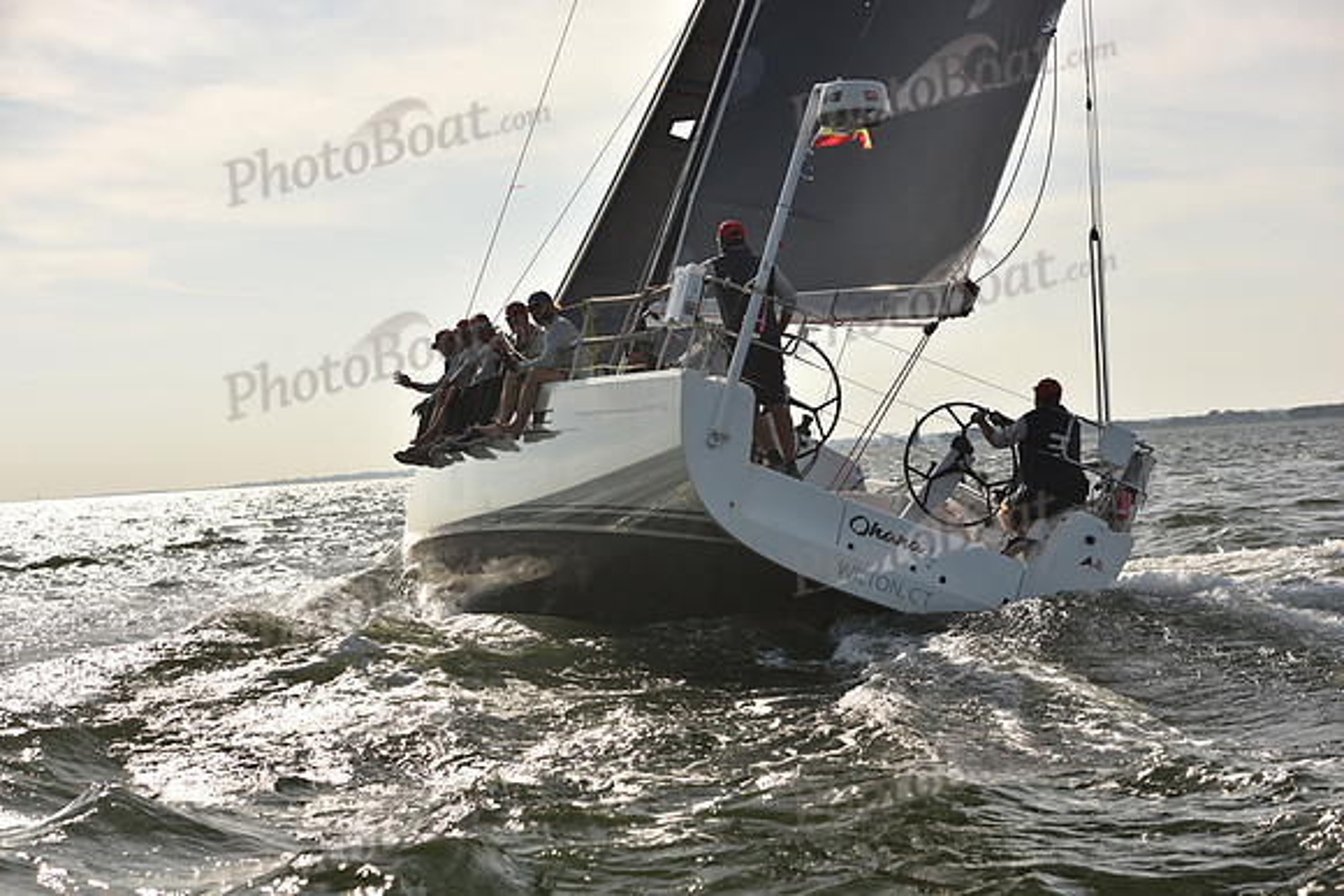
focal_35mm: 70
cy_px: 448
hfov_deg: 28.8
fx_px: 2614
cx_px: 672
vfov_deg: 19.5
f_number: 6.3
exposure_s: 1/800
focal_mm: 70
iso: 250
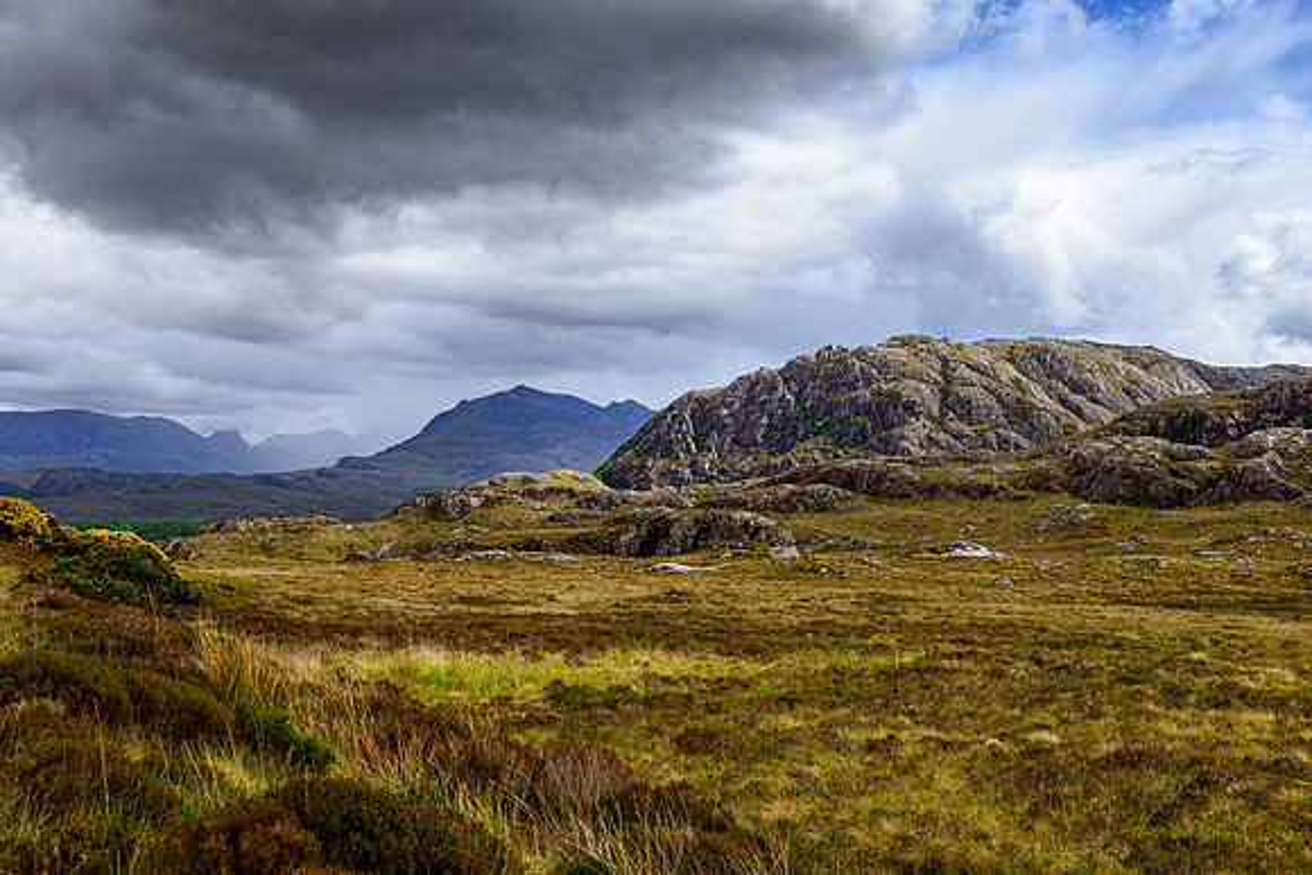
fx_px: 1385
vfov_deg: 35.1
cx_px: 656
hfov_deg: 50.7
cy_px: 438
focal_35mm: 38
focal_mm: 38
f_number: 8
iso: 125
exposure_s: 1/100
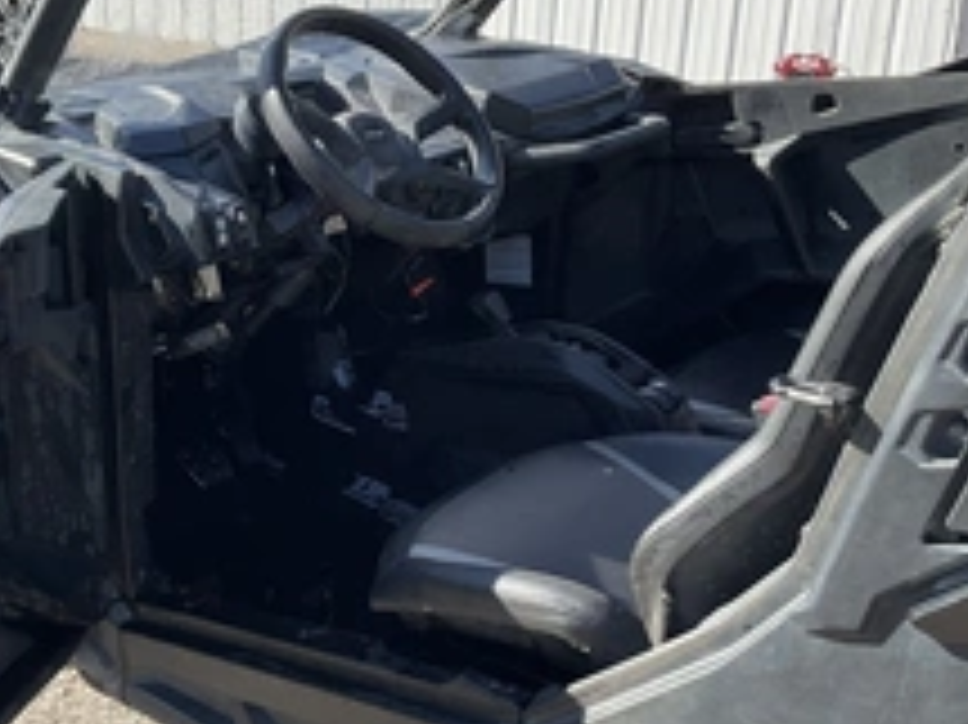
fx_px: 1509
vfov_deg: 27.0
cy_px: 405
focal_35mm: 54
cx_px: 284
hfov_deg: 35.0
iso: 25
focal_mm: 3
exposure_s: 1/509
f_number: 1.8
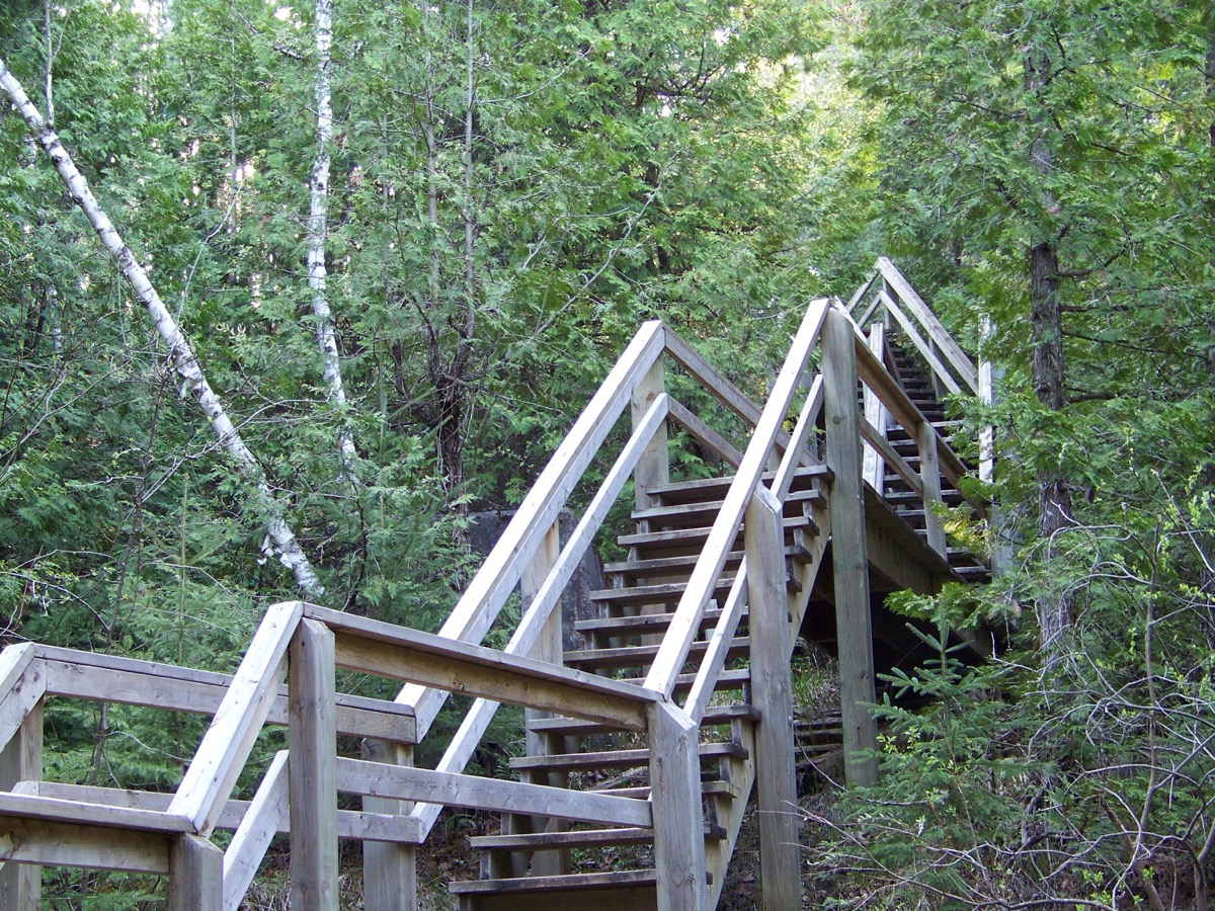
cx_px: 608
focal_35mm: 62
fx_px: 2176
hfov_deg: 31.2
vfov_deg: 23.7
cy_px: 456
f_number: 3.2
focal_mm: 10.5
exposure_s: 1/30
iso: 125
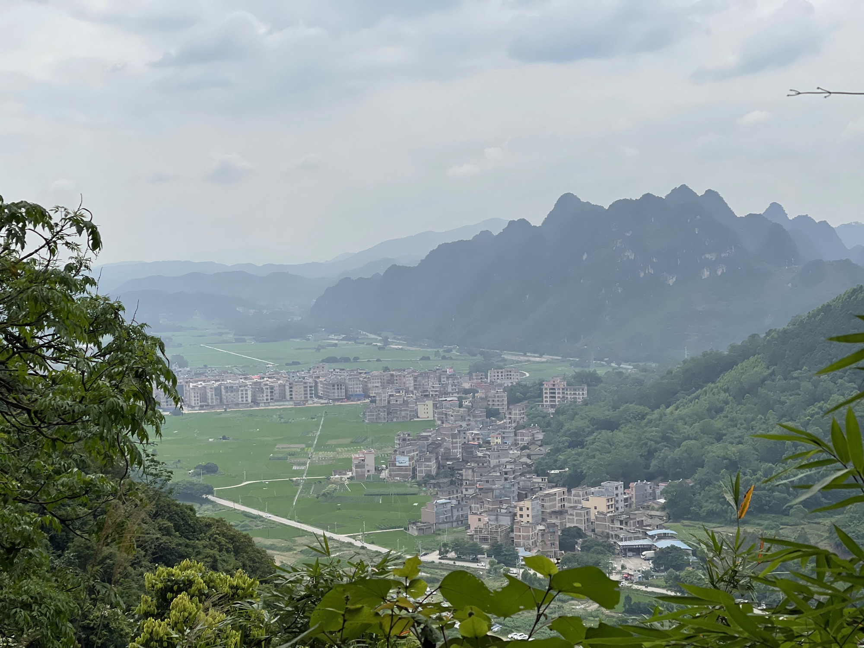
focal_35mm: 64
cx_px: 432
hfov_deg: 30.3
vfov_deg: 22.9
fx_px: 1597
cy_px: 324
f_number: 2.2
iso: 20
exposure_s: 1/1845
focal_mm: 7.5
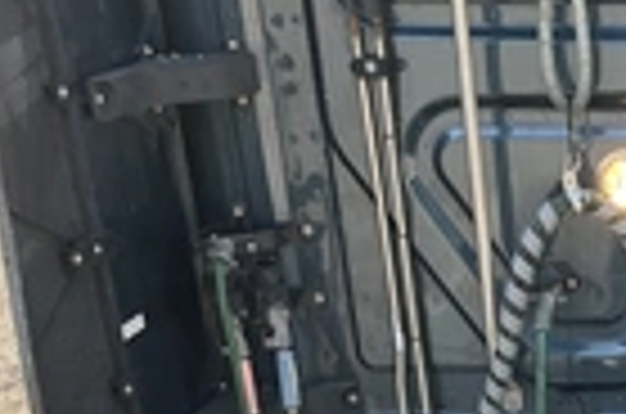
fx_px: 1509
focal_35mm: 87
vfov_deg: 14.8
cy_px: 572
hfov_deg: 21.3
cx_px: 811
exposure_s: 1/140
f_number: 1.8
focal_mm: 3
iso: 20
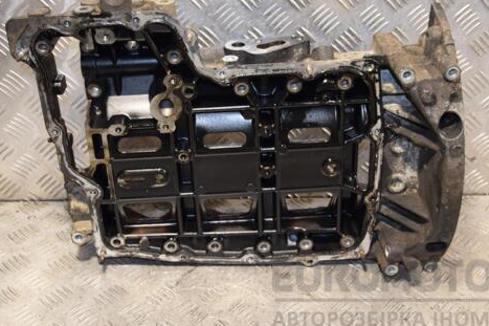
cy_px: 136
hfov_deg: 36.9
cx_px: 252
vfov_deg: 25.0
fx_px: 733
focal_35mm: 54
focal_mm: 28
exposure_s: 1/125
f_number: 5
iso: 800
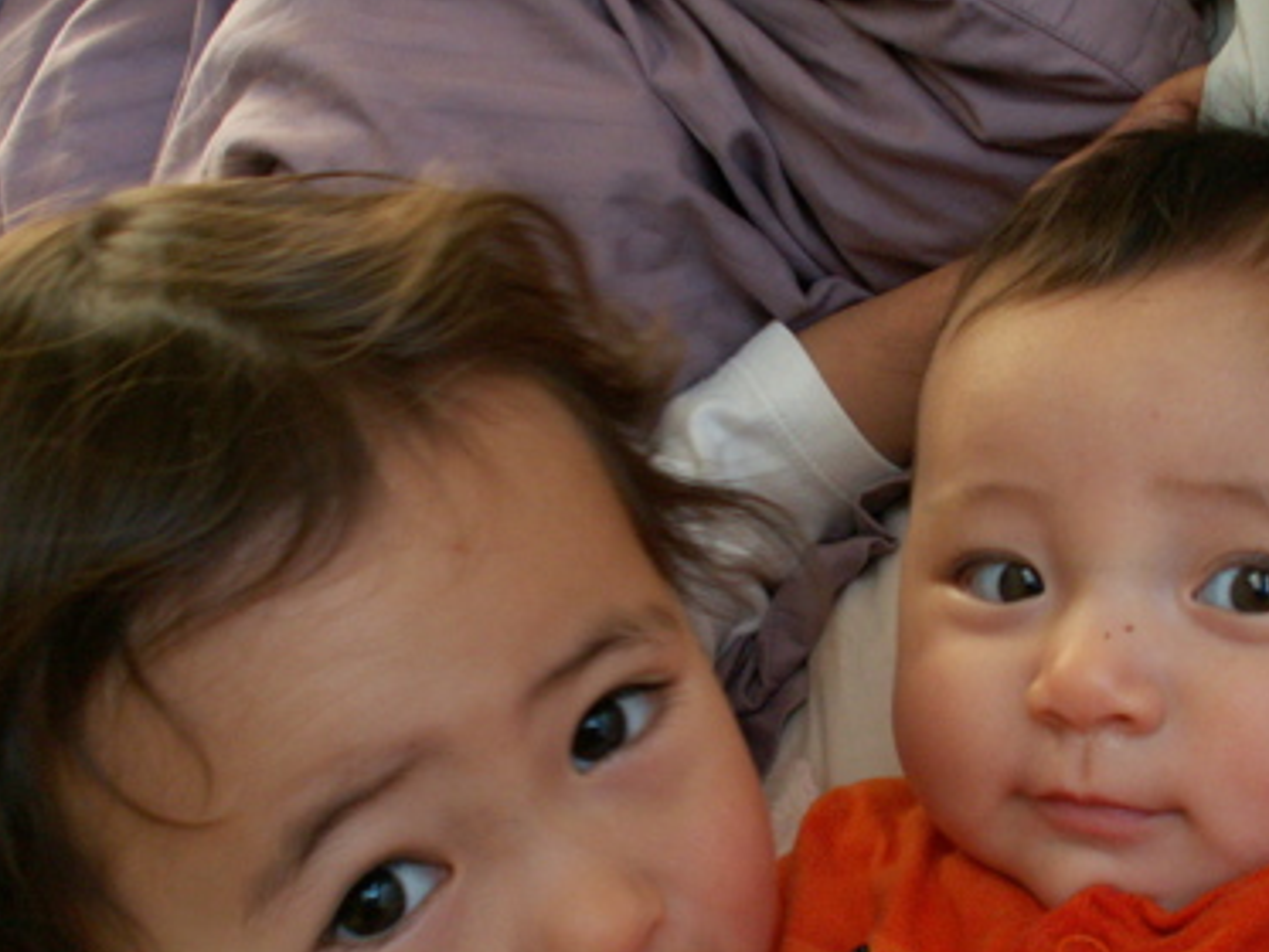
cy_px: 534
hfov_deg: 32.0
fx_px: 2200
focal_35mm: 60
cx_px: 820
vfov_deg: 24.4
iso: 125
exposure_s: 1/40
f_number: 2.8
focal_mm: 5.86
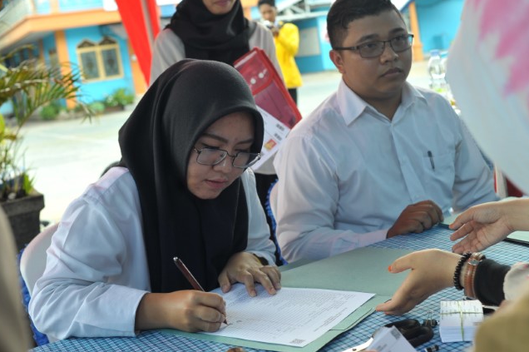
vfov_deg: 30.5
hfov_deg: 44.5
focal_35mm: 44
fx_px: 646
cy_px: 161
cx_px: 255
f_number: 5.6
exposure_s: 1/200
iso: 400
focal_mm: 35
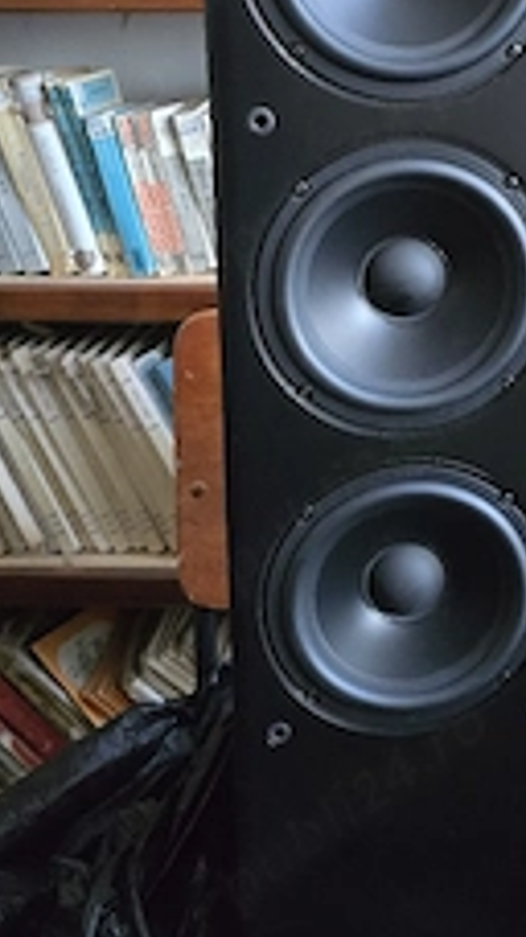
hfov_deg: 26.5
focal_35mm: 44
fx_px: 1093
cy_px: 214
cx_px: 436
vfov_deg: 44.6
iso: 2000
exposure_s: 1/100
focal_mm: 6.3
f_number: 1.7
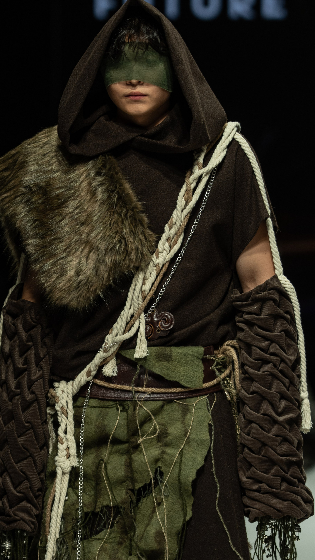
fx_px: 4158
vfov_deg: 7.7
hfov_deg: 4.3
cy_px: 220
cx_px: 120
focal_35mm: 280
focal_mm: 141.2
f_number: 3.2
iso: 200
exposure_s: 1/250
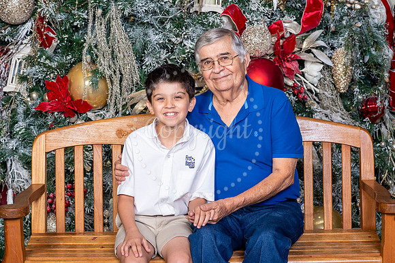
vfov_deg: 16.1
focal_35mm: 85
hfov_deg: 23.9
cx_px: 198
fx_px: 932
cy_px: 132
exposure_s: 1/125
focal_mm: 85
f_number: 8
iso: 400
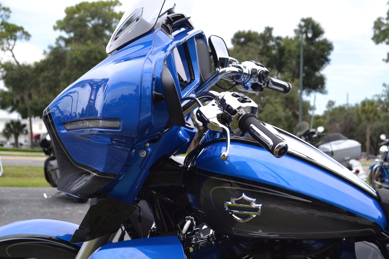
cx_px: 194
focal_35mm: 66
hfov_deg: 30.5
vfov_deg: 20.6
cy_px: 130
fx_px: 713
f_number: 7.1
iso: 100
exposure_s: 1/200
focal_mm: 44
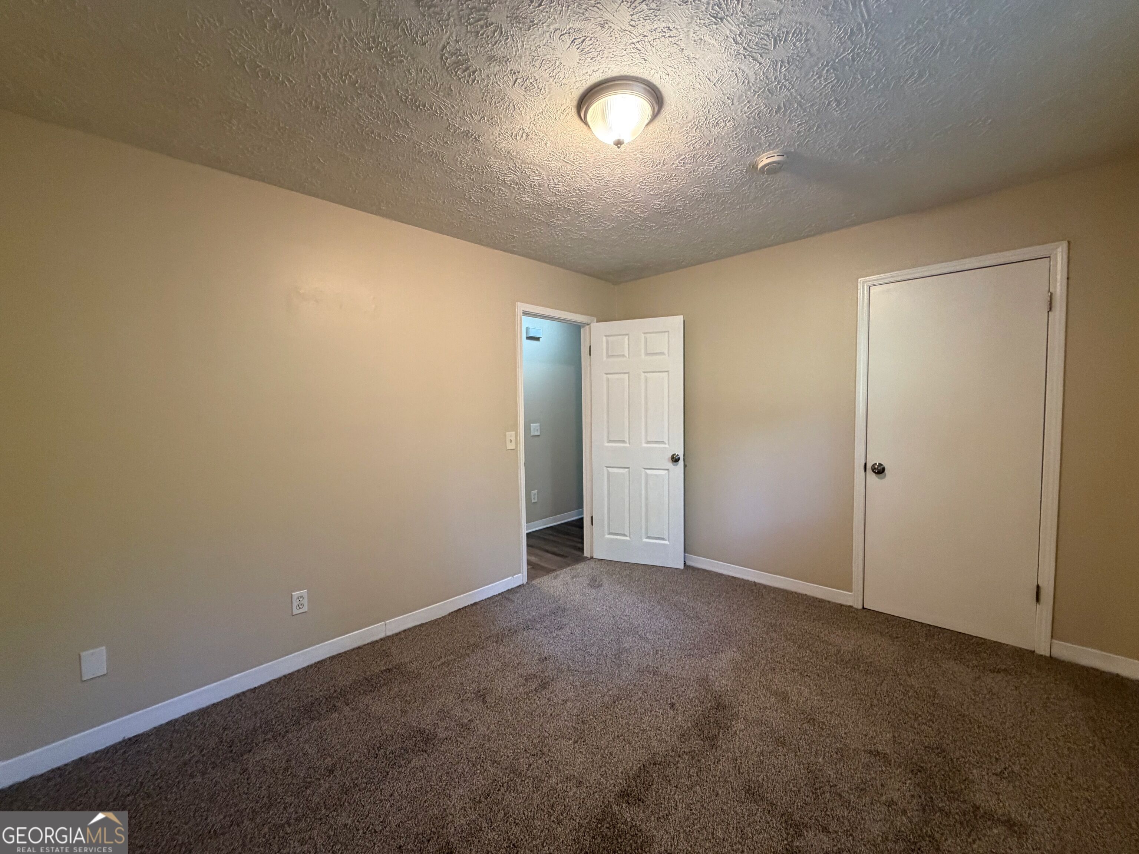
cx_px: 570
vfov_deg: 85.7
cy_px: 427
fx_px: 461
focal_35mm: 14
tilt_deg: -2.6
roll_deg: +1.6
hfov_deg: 102.1
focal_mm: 2.22
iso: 320
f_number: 2.2
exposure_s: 1/60
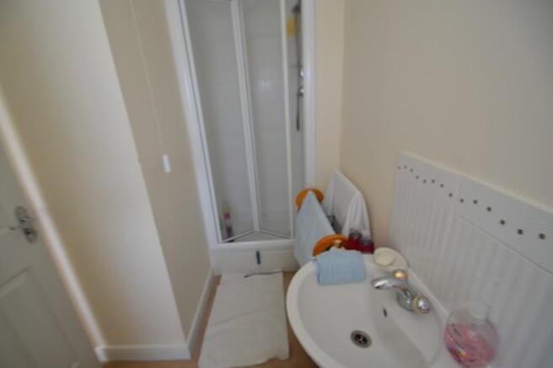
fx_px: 230
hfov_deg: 100.4
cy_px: 184
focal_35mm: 15
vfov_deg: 77.3
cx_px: 276
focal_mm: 10
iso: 450
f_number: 4
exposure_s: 1/60
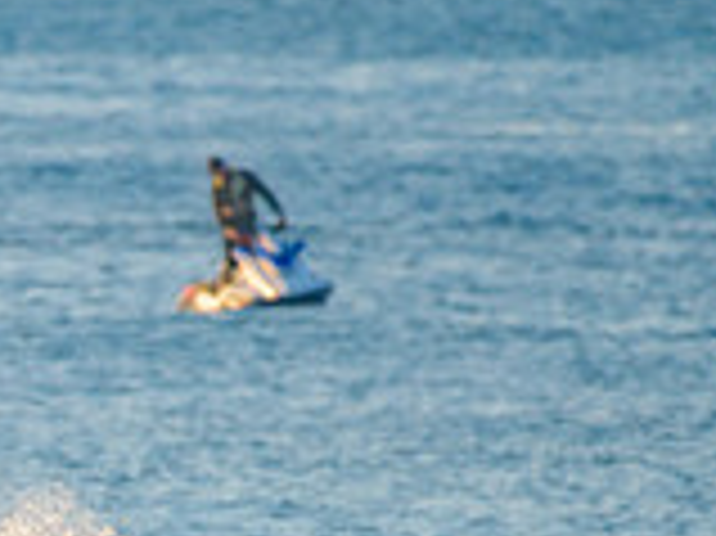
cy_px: 691
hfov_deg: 1.1
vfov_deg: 0.8
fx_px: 36315
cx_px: -144
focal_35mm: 1757
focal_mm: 500
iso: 500
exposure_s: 1/1250
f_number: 5.6
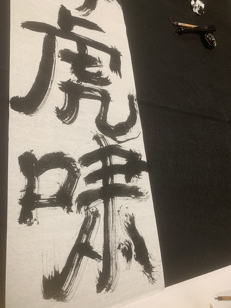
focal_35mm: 26
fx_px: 231
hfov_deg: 53.1
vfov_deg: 67.3
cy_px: 154
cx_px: 116
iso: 125
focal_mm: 4.25
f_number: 1.8
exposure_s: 1/60
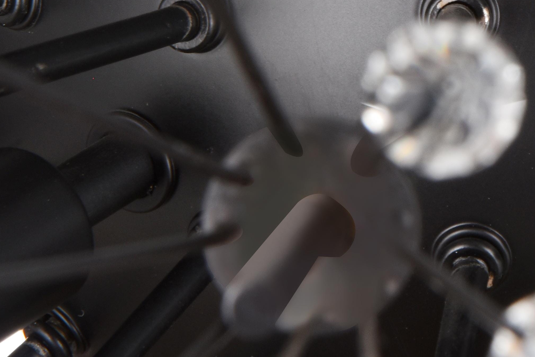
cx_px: 715
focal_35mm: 240
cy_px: -234
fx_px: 3568
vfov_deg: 5.7
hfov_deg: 8.4
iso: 125
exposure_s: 1/100
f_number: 20
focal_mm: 66
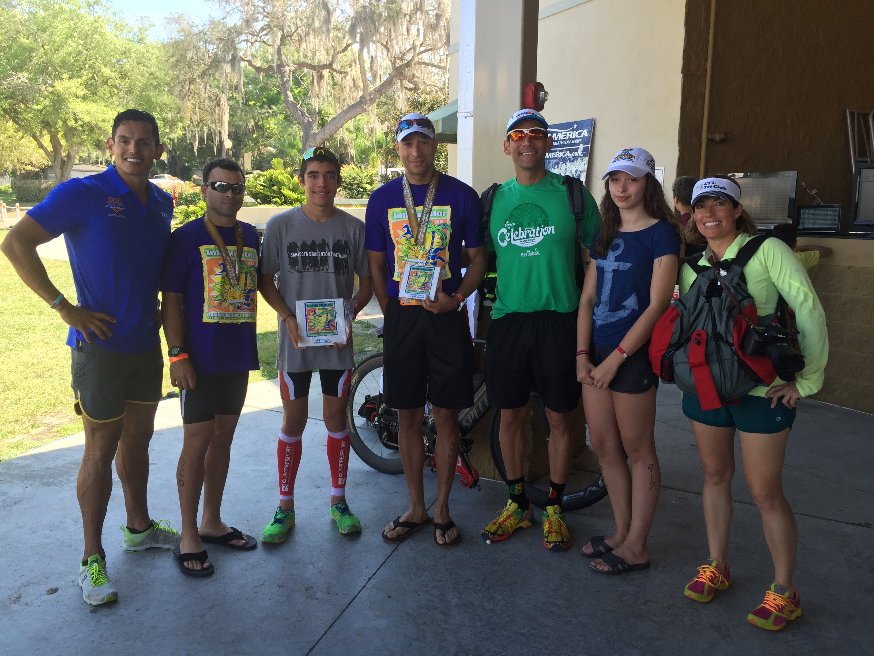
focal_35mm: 29
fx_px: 732
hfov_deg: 61.7
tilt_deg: -7.6
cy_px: 328
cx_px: 437
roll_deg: -1.7
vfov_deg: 48.2
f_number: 2.2
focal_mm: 4.15
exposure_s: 1/202
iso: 32
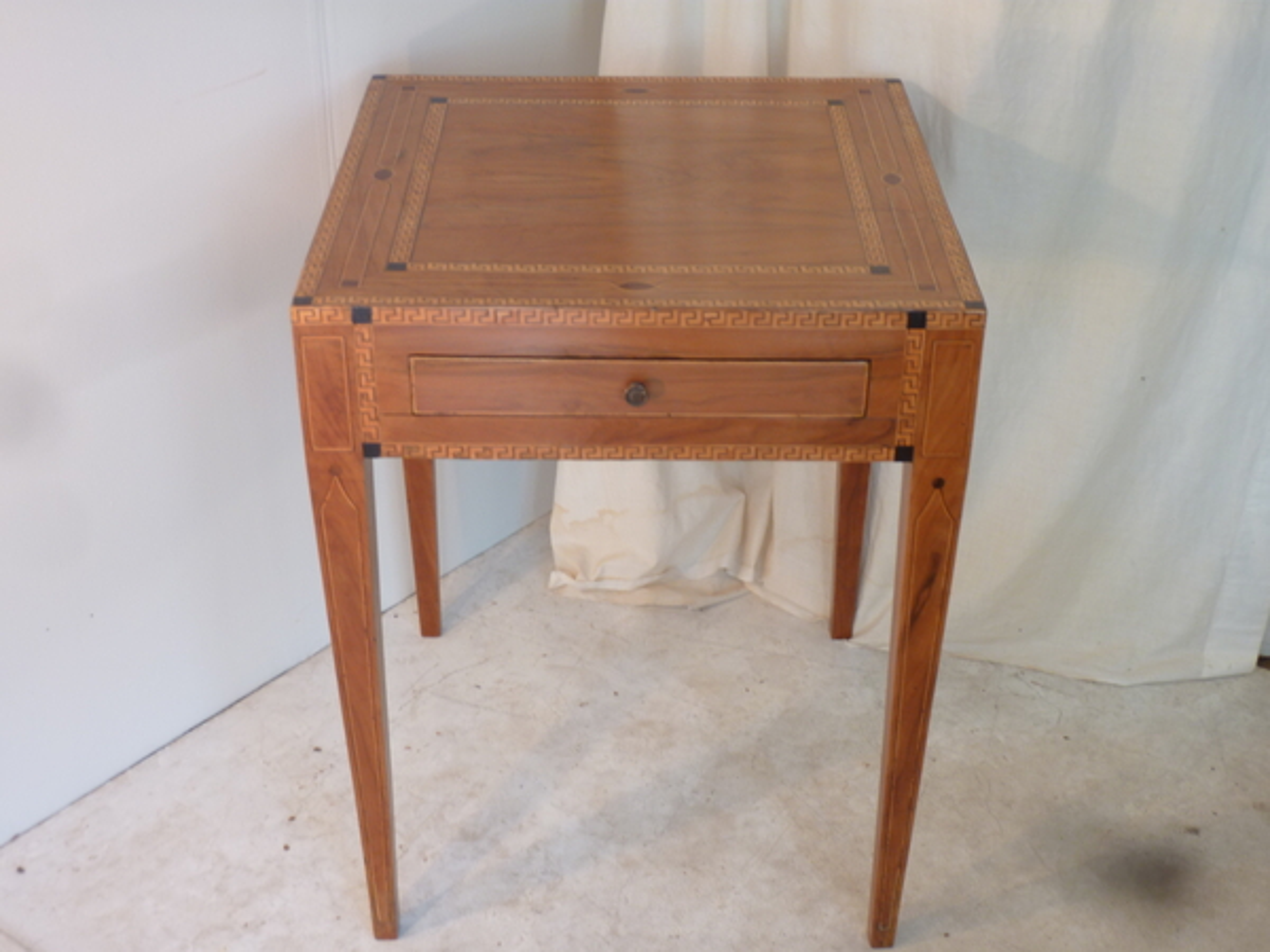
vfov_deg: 30.3
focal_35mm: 48
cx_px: 635
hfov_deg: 39.7
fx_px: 1761
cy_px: 476
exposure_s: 1/8
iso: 80
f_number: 3.8
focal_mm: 7.9
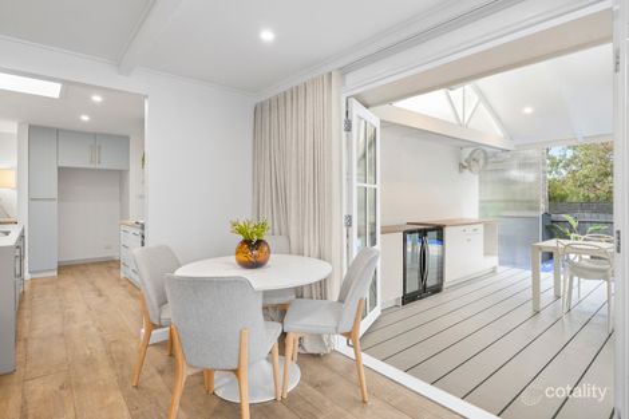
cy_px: 210
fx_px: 297
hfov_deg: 93.3
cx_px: 314
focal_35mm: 17
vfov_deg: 70.4
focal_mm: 17
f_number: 8
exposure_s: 1/4
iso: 320
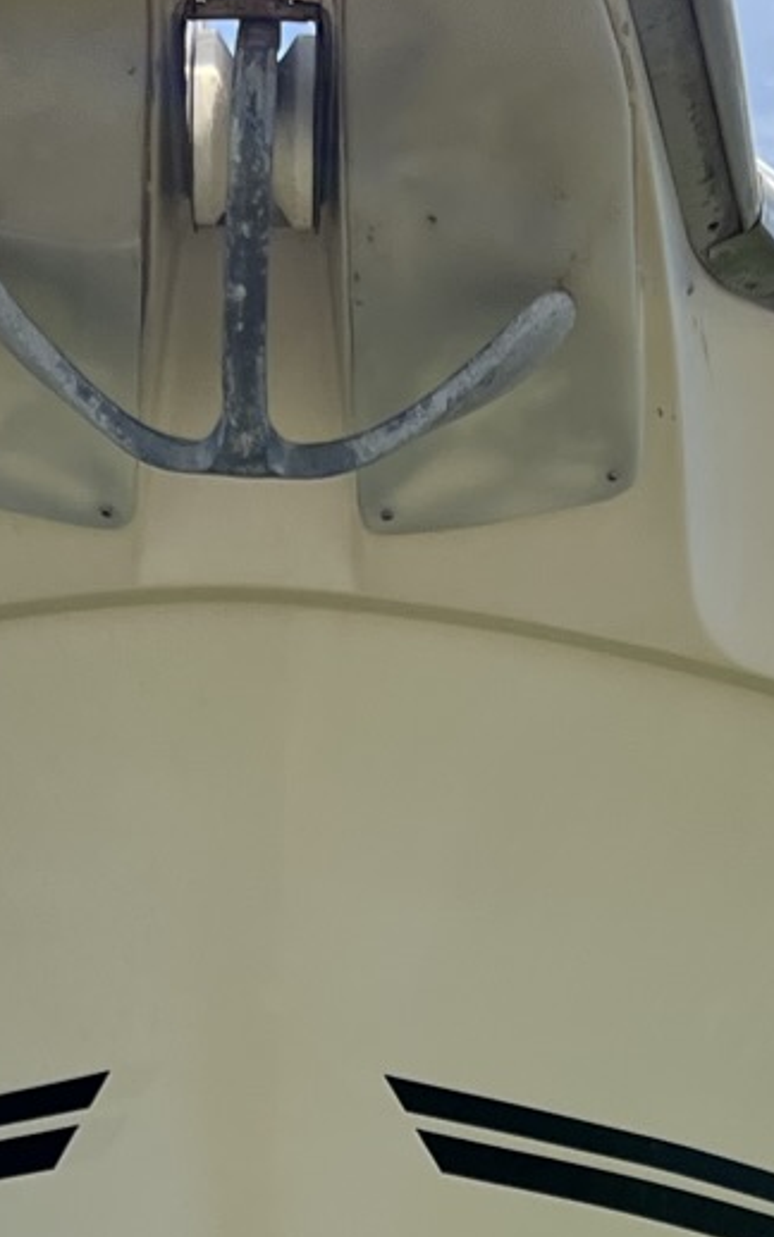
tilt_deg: +6.1
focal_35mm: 109
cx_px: 361
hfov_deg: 12.0
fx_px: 3677
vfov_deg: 18.1
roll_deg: +2.0
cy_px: 1519
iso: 50
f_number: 1.5
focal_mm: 5.7
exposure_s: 1/4274
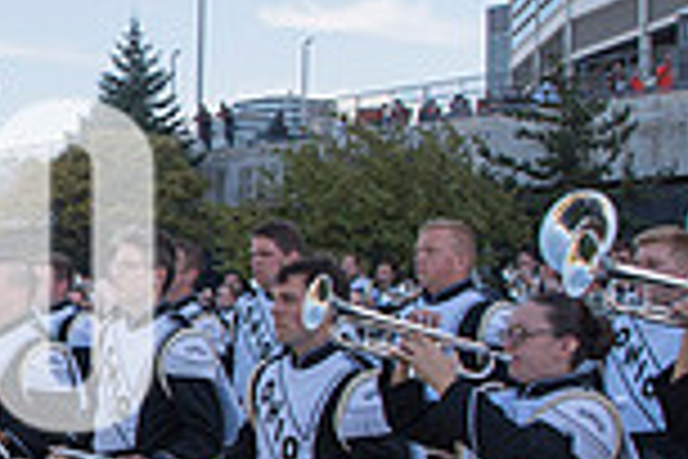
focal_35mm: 91
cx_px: -184
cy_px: 313
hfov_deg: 20.6
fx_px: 1739
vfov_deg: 15.0
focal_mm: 24
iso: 400
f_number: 5
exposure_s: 1/1250
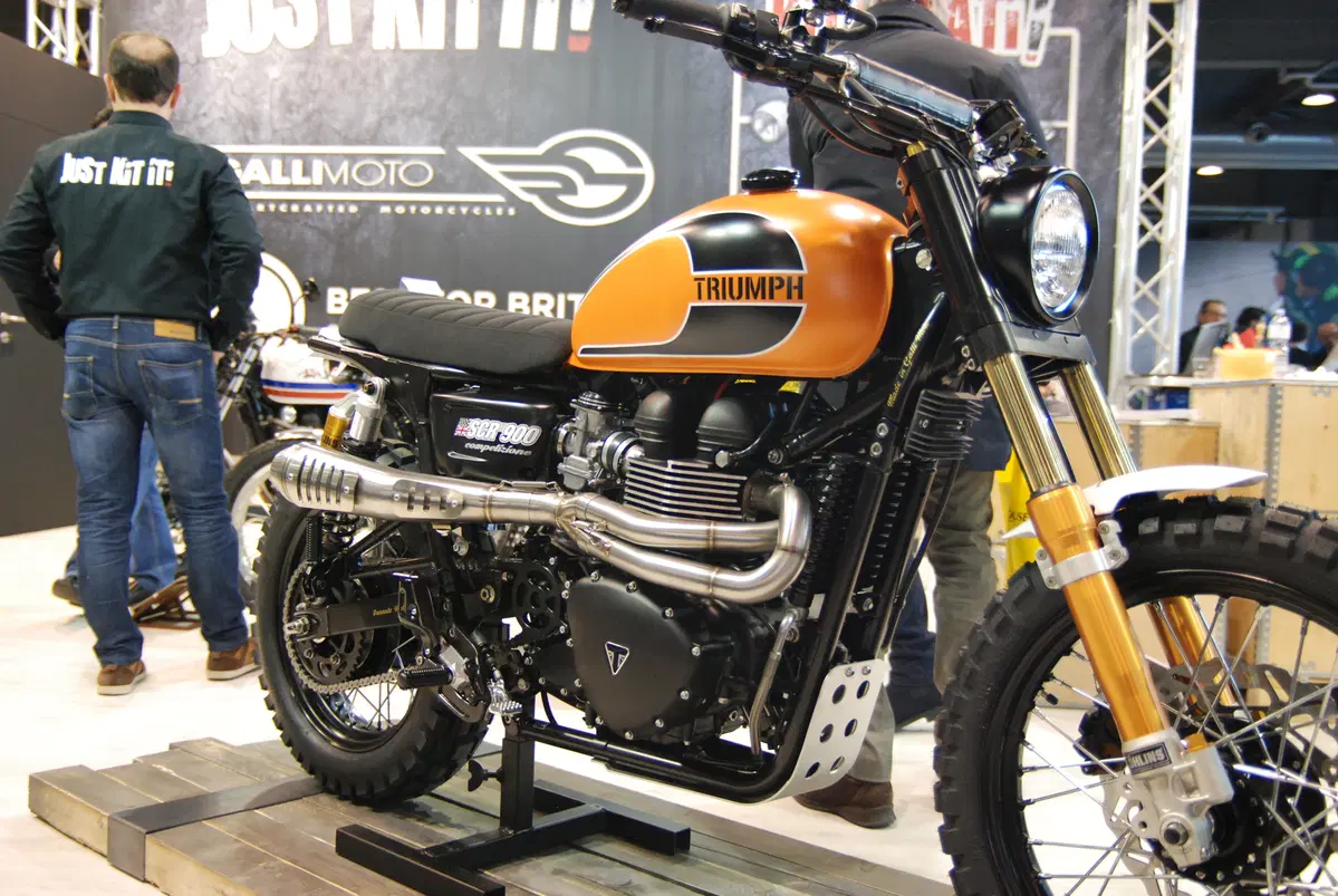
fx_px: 1396
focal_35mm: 38
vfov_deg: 35.6
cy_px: 448
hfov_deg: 51.2
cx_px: 669
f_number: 2.8
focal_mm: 25
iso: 1000
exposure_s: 1/200
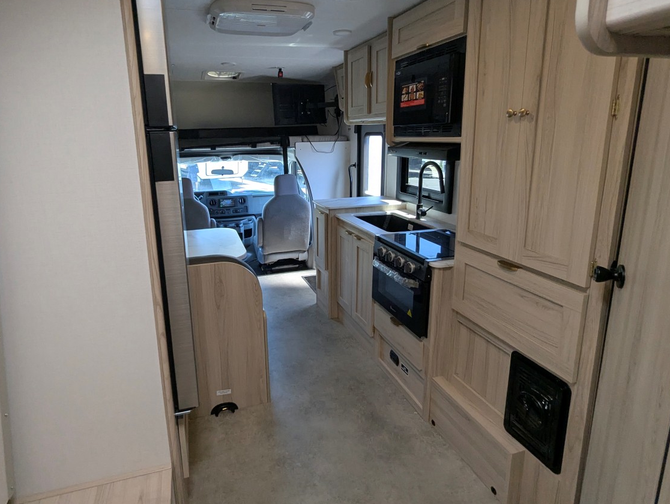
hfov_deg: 81.5
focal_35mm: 20
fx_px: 388
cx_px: 305
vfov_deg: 65.9
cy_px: 221
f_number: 2.2
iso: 179
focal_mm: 2.35
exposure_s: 1/211
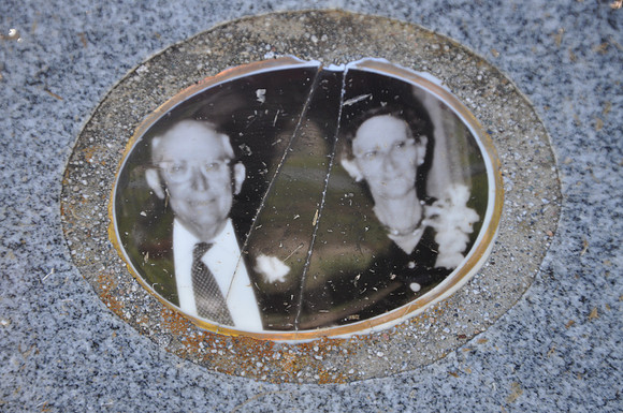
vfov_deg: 10.1
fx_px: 2333
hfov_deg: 15.2
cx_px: 312
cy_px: 206
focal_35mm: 135
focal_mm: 90
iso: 320
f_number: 5.6
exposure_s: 1/125
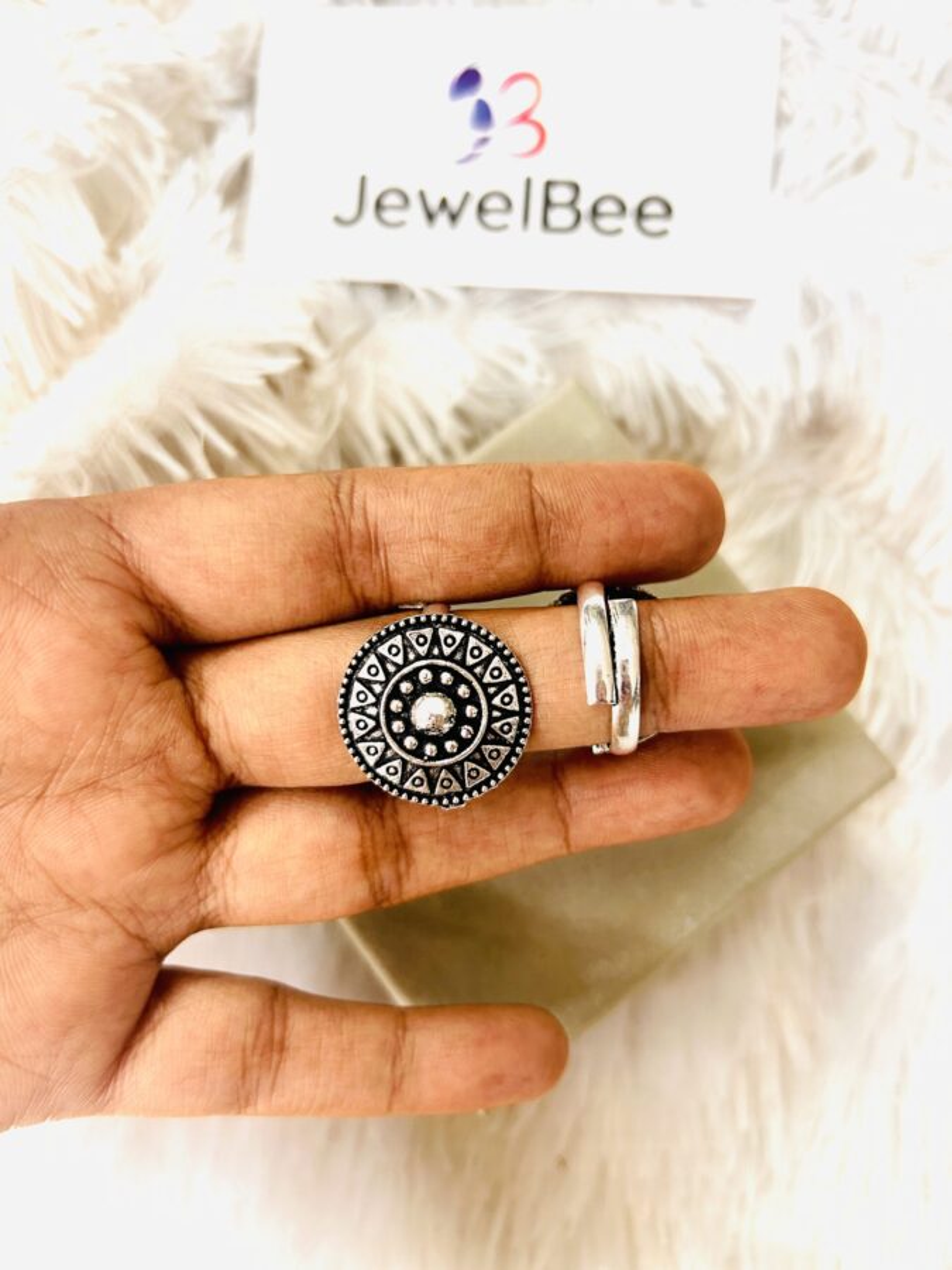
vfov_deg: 67.3
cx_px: 476
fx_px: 953
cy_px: 635
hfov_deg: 53.1
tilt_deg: -82.2
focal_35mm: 26
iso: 160
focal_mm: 5.7
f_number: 1.5
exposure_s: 1/50
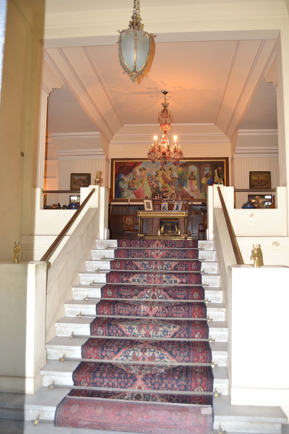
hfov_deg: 47.9
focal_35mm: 27
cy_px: 217
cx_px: 144
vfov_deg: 67.4
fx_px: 325
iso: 400
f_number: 4
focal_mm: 18
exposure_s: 1/25
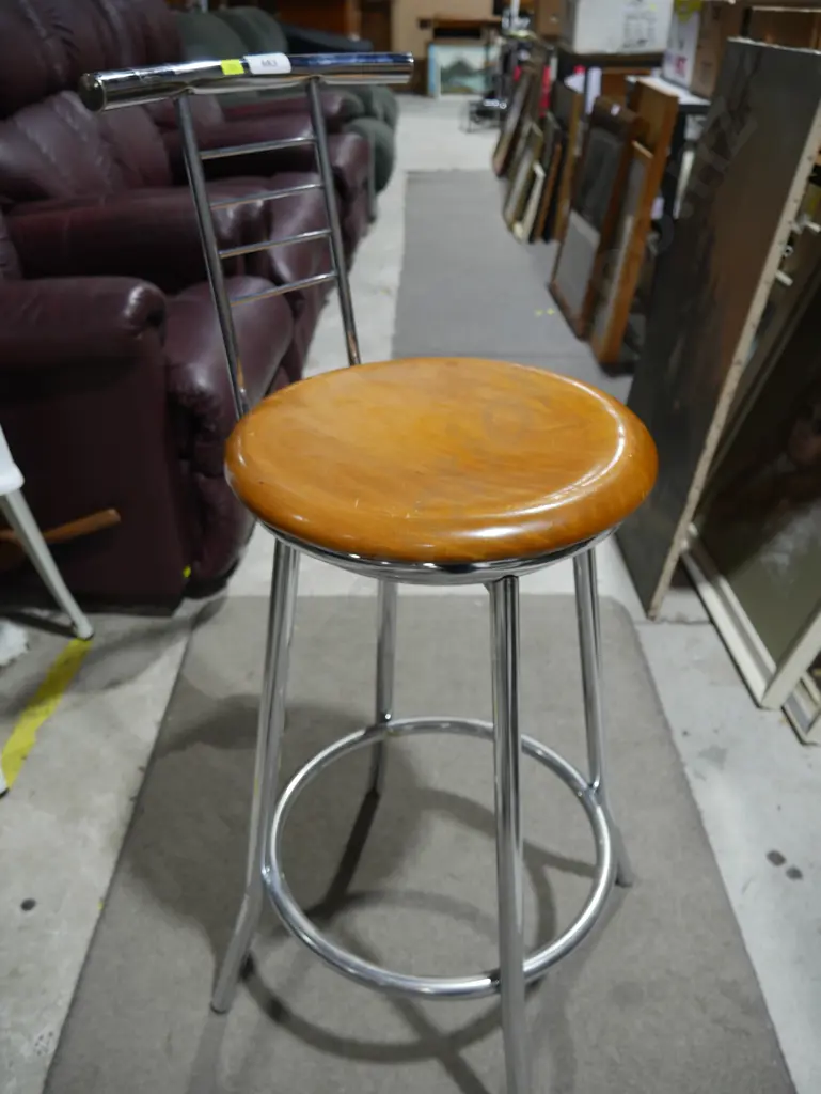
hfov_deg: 49.8
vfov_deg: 63.4
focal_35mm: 28
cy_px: 547
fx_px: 885
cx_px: 410
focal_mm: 14
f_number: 3.5
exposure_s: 1/60
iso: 250
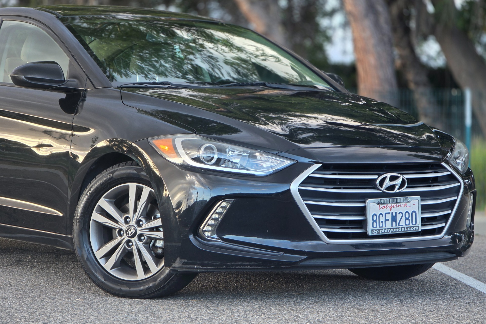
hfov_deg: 17.1
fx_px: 1620
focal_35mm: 120
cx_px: 243
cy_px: 146
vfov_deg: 11.4
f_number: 3.4
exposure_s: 1/90.1
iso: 160
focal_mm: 18.6
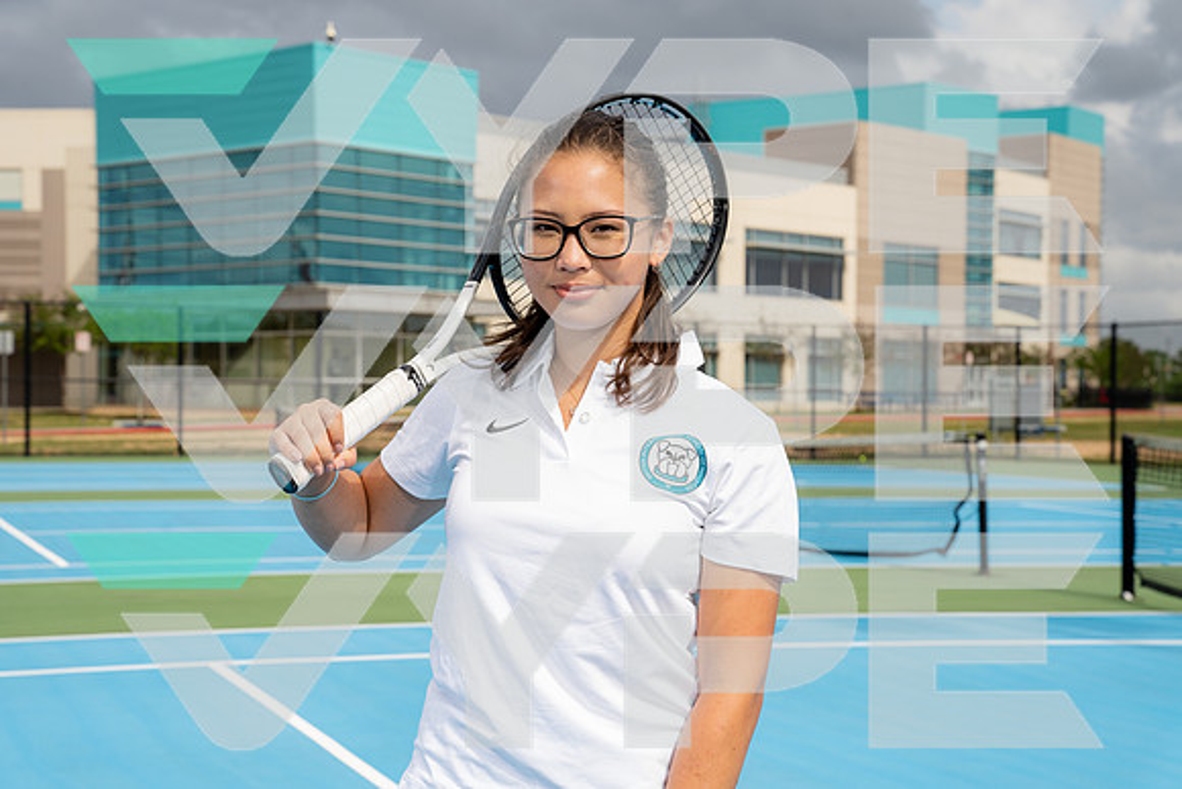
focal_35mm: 68
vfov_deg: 20.0
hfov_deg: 29.6
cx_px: 591
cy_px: 394
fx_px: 2233
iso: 100
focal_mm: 68
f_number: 8
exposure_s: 1/250
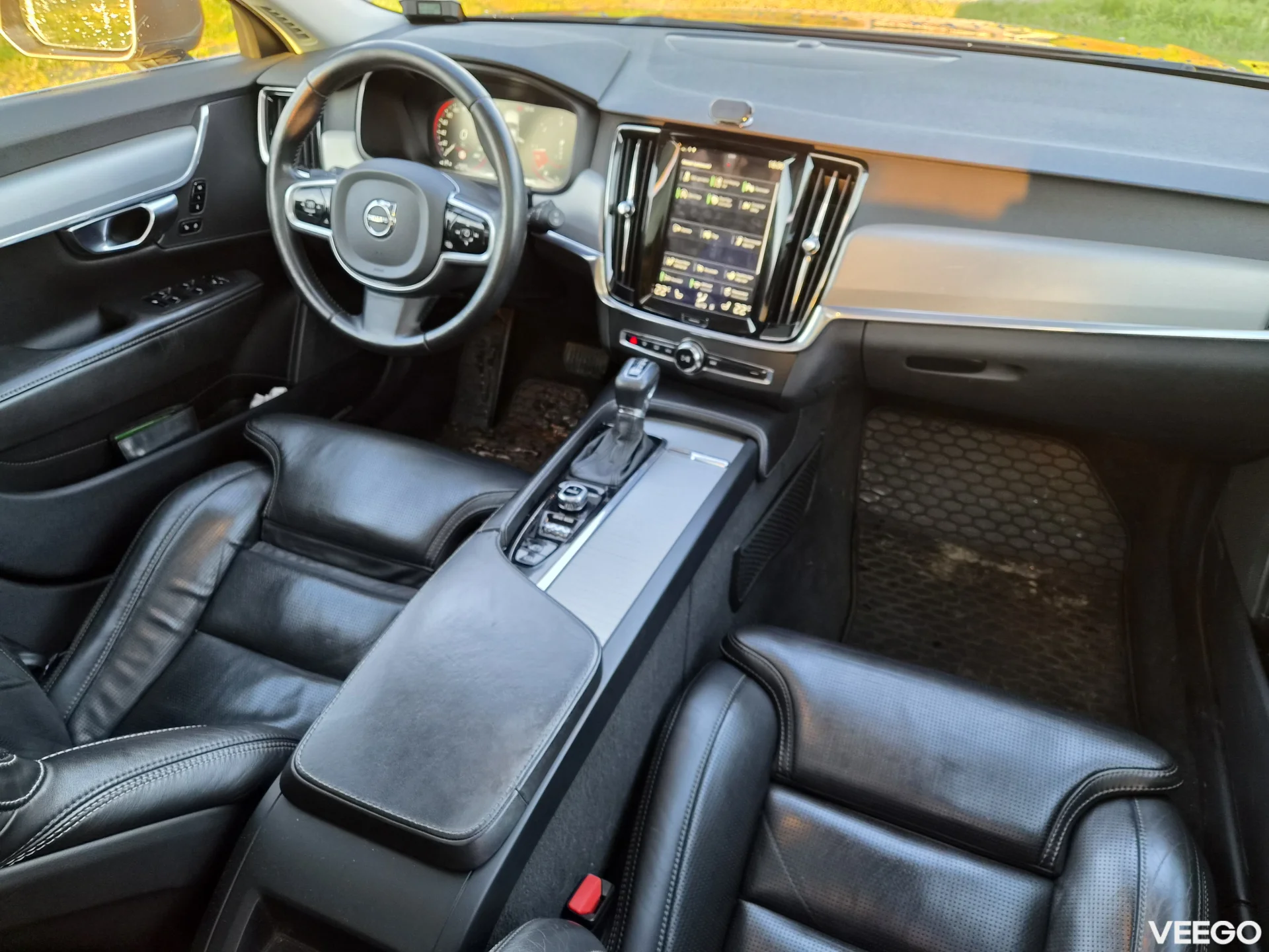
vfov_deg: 58.9
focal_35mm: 23
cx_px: 634
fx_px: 843
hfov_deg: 73.9
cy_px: 476
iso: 160
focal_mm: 5.4
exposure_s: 1/100
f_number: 1.8
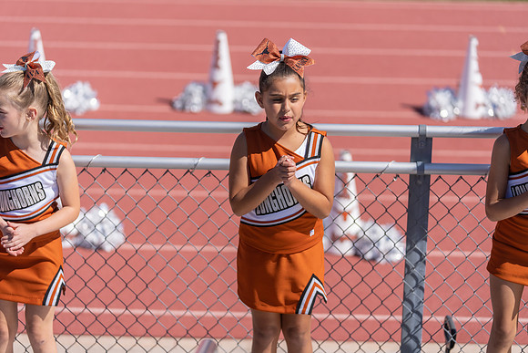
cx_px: 264
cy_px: 176
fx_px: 1614
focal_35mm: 110
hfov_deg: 18.6
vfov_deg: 12.5
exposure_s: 1/2500
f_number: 2.8
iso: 100
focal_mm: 110
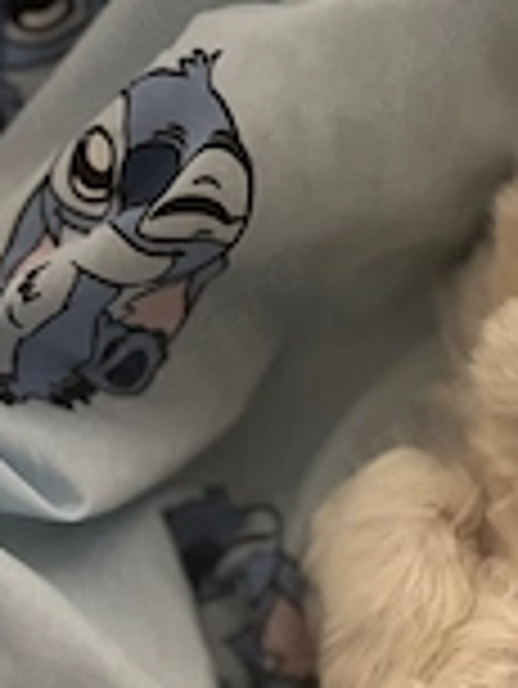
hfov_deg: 20.4
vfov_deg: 26.2
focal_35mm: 68
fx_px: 1355
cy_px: 764
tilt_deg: -72.5
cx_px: 599
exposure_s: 1/34
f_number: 1.6
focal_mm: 5.1
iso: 640
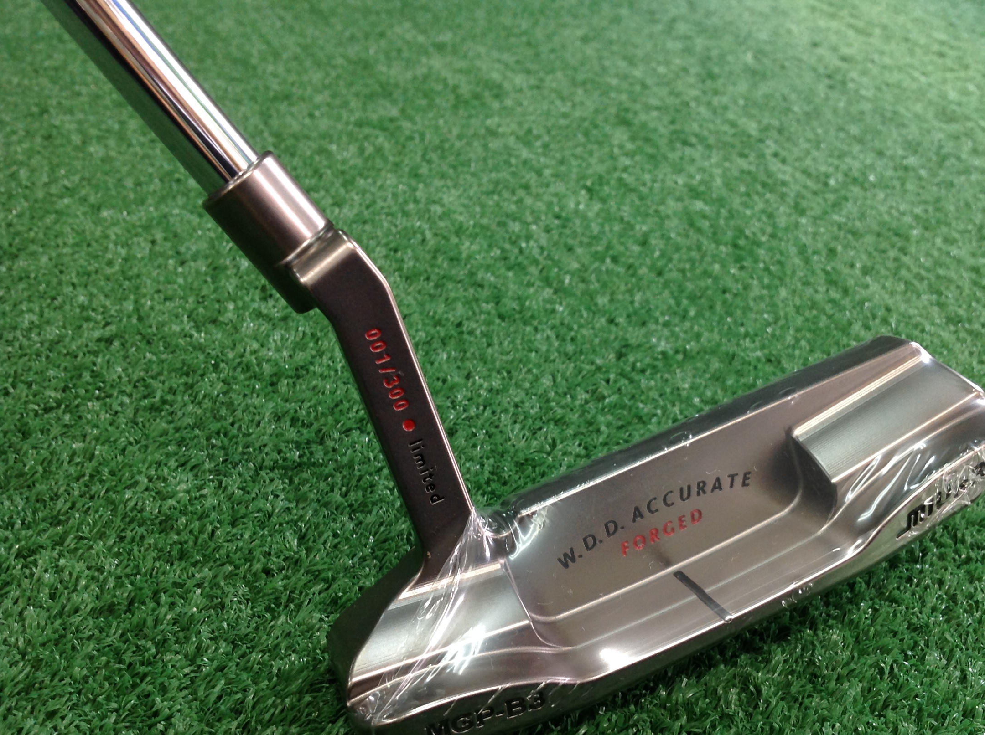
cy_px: 427
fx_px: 1193
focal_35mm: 42
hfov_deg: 44.7
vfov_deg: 34.2
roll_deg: +0.2
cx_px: 582
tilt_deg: -33.9
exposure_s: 1/15
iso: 64
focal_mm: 4.28
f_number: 2.4
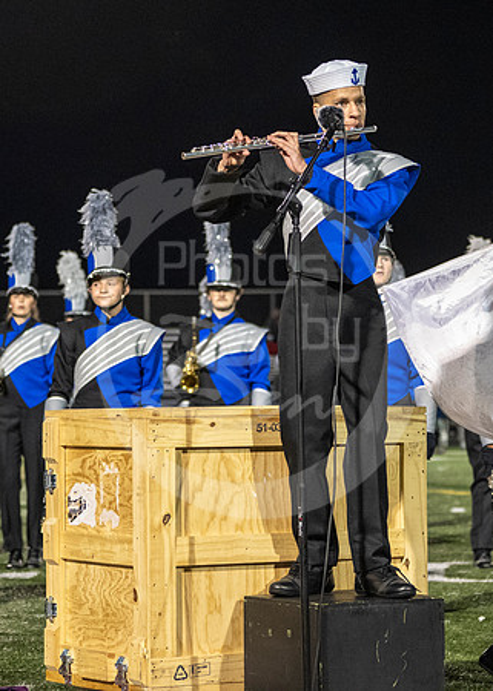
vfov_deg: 13.1
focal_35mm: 153
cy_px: 176
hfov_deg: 9.4
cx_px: 378
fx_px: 3002
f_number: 2.8
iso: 4000
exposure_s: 1/500
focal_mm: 70
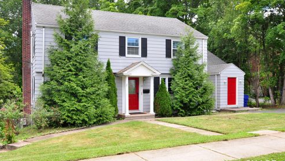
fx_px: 231
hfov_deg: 63.4
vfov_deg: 38.3
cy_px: 71
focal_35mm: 31
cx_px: 144
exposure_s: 1/160
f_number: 8
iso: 250
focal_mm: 19
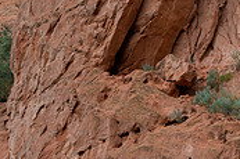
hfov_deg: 4.7
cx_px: 140
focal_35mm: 436
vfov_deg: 3.1
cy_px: -1
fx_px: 2904
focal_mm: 130
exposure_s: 1/800
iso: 450
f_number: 9
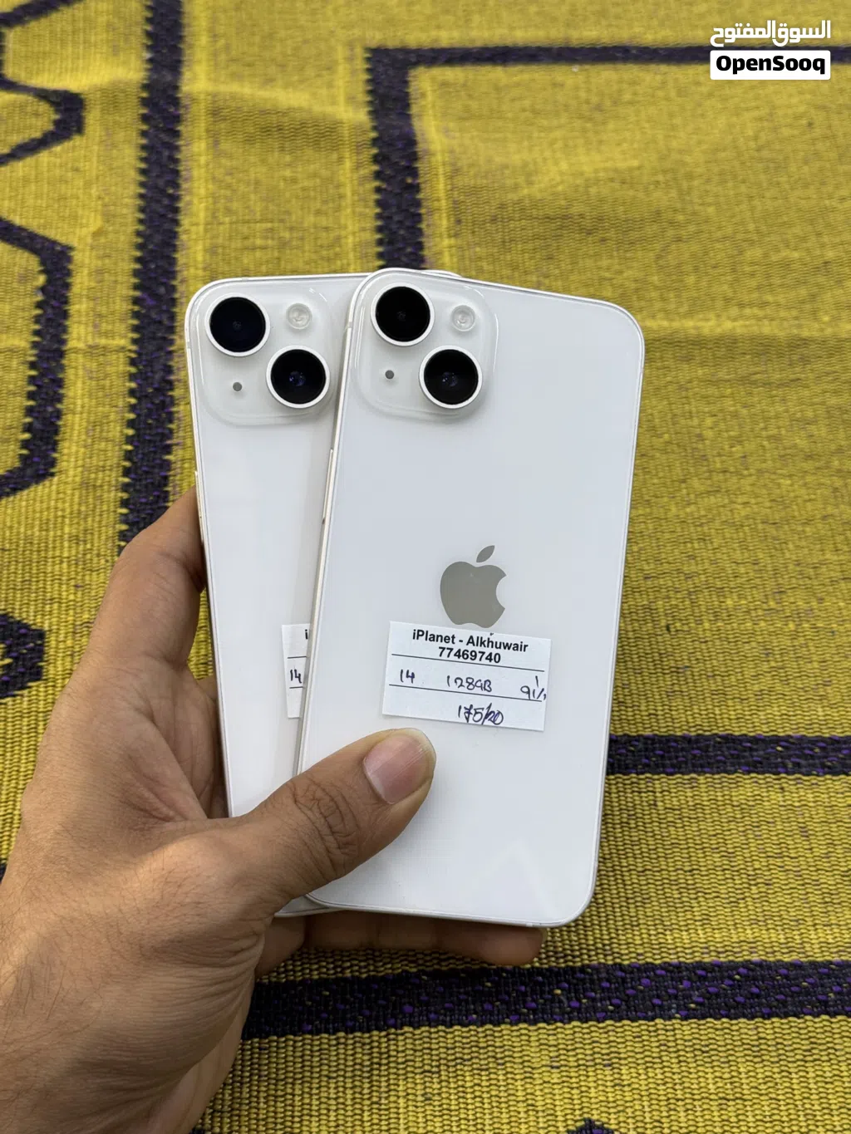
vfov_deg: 39.7
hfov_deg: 30.3
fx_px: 1573
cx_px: 426
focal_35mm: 48
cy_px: 567
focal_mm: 6.76
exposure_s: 1/100
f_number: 1.78
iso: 80
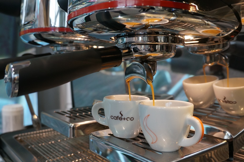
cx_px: 122
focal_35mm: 34
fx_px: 234
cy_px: 81
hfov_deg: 55.2
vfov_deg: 38.3
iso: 640
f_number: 4
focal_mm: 23
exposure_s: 1/60
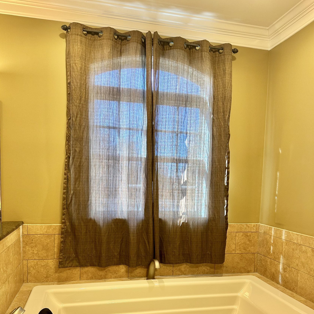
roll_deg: -2.0
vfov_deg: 54.5
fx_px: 298
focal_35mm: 29
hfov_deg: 55.6
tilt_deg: -4.2
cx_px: 153
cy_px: 209
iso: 125
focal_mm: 6.86
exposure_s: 1/60
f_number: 1.78
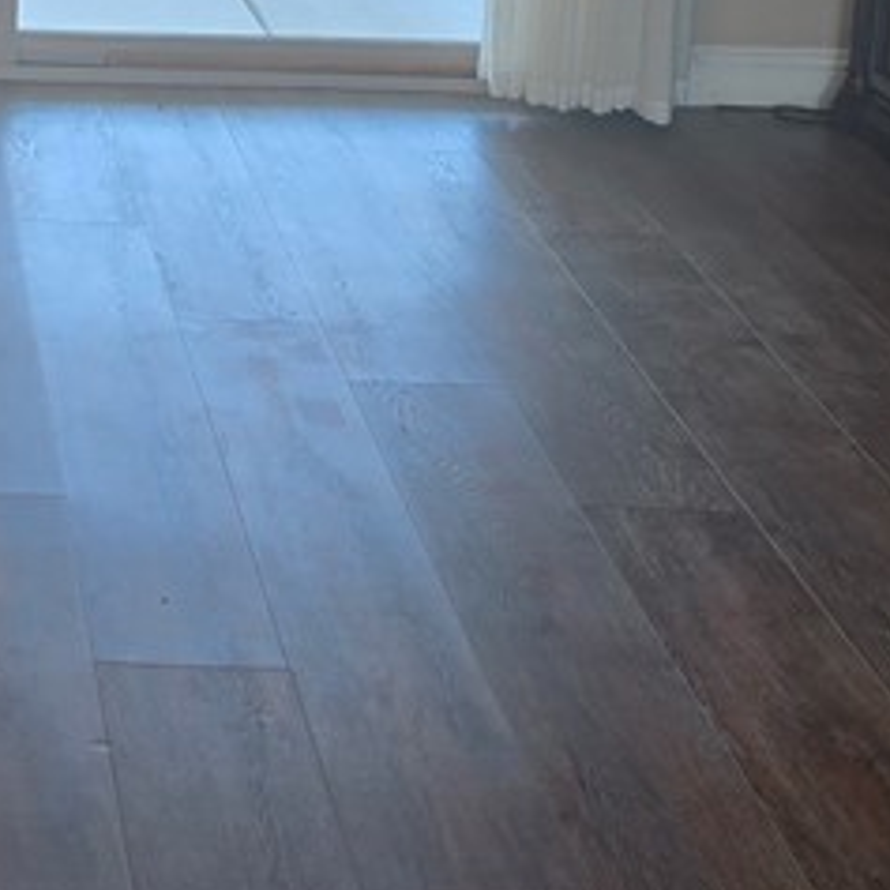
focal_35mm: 88
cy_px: -169
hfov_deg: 18.8
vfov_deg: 18.7
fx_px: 2560
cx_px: -143
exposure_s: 1/120
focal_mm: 5.4
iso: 32
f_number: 1.8
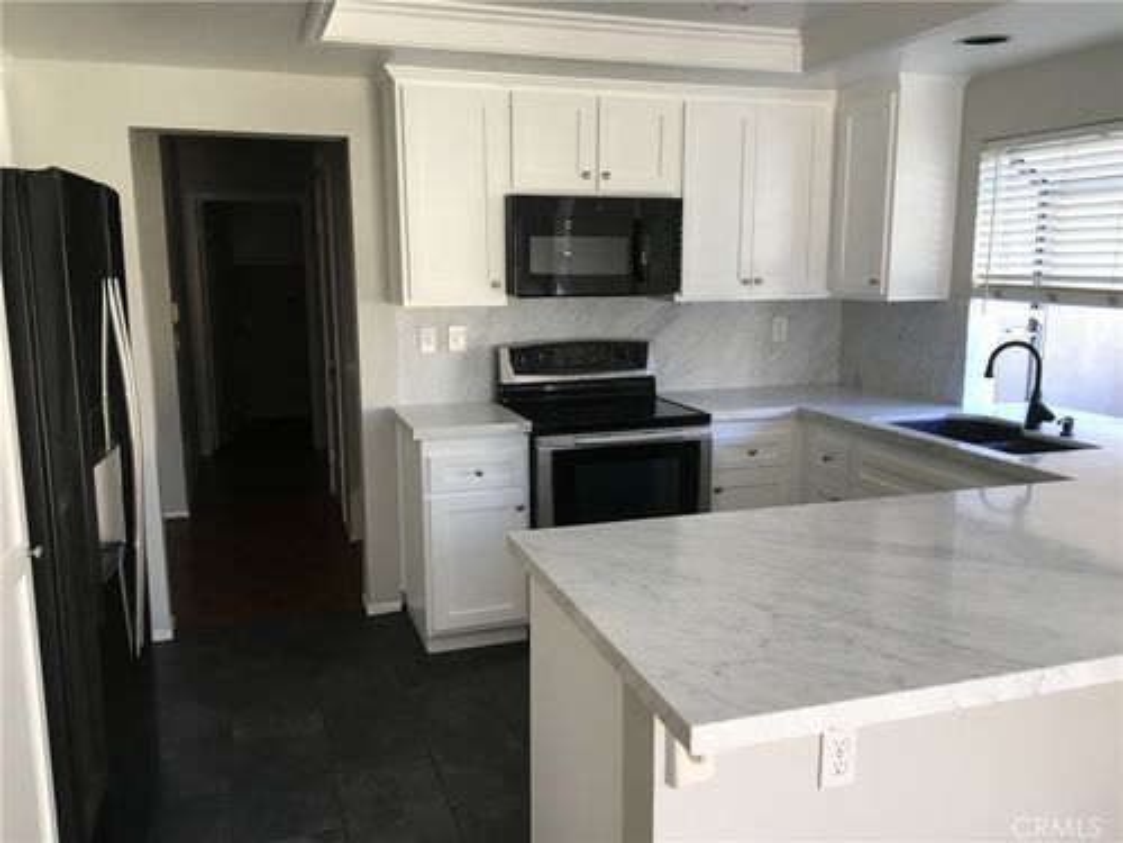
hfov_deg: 61.7
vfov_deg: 48.2
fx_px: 941
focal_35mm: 29
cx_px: 562
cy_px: 422
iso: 25
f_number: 2.2
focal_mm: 4.15
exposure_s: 1/40
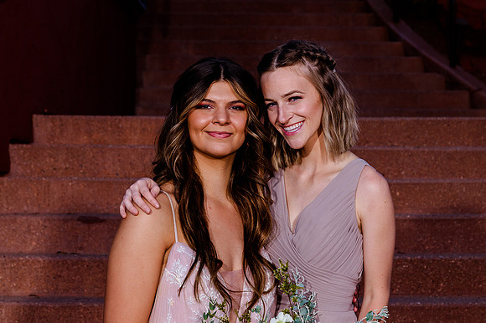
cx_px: 233
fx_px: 1471
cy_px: 147
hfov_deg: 18.8
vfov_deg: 12.5
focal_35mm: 109
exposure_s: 1/200
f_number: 8
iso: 125
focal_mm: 82
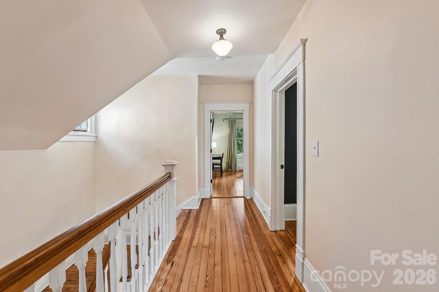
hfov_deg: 104.3
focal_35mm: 14
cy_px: 146
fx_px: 171
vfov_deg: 81.2
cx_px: 220
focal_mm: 14
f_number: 11
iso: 200
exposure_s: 1/3.33
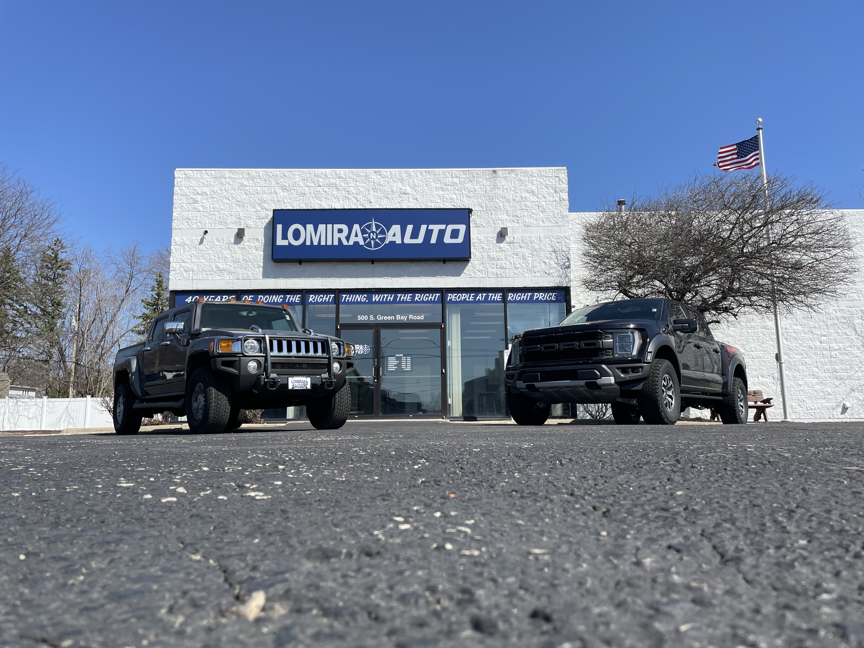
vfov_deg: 53.1
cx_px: 432
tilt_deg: +9.8
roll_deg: +0.9
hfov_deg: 67.3
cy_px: 324
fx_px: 649
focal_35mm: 26
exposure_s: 1/4000
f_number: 1.6
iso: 32
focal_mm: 4.2
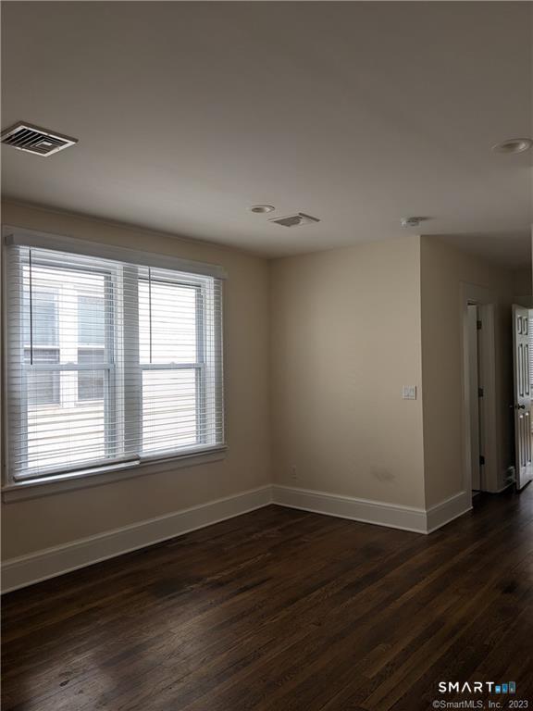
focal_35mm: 27
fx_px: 554
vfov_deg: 65.3
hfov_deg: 51.4
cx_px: 266
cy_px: 356
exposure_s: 1/151
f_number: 1.73
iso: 46
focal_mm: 4.38
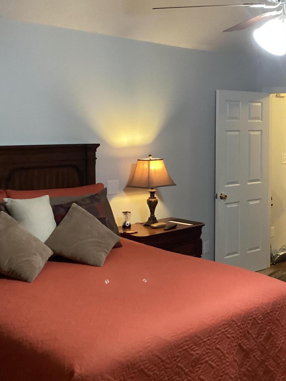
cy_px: 162
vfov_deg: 39.6
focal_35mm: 48
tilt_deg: -3.6
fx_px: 529
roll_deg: -1.2
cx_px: 209
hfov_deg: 29.8
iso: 320
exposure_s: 1/30
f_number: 2.4
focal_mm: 3.3
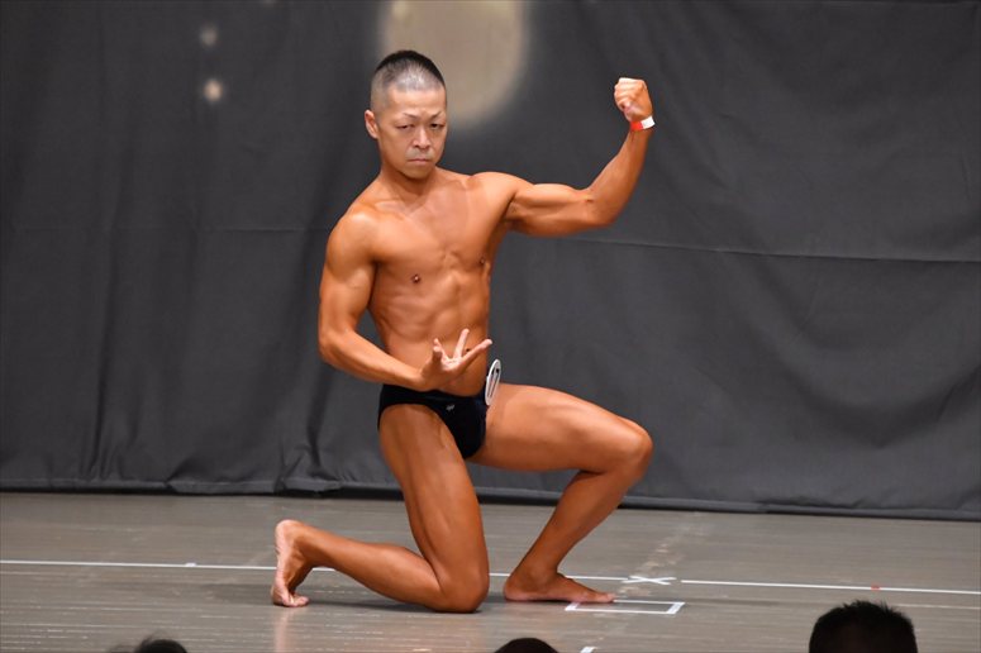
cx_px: 490
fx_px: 8580
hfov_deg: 6.5
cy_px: 326
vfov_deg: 4.4
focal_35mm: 315
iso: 6400
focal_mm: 210
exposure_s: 1/400
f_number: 5.6
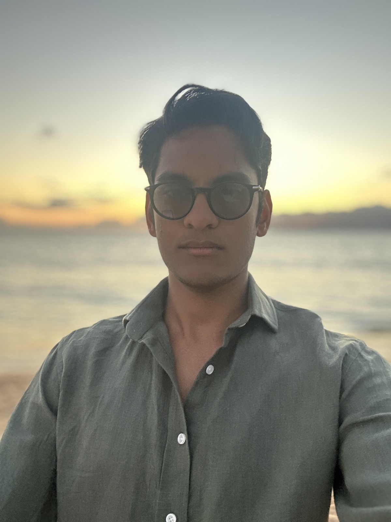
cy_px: 261
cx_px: 196
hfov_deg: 46.8
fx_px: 452
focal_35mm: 30
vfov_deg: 60.0
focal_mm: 2.69
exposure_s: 1/76
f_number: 1.9
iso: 80
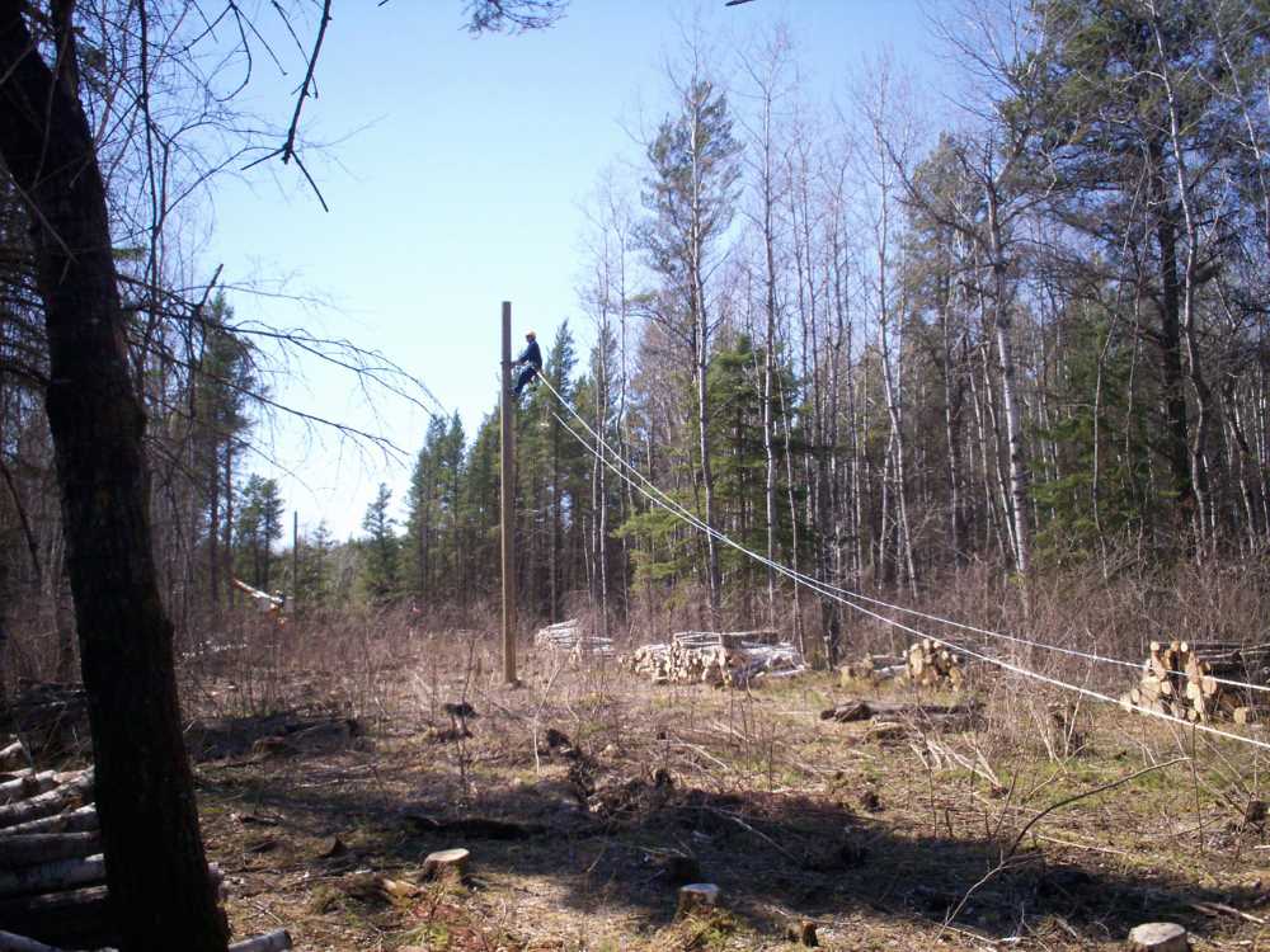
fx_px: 1321
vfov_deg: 39.7
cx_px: 635
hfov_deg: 51.4
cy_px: 476
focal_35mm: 36
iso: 100
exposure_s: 1/343
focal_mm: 6
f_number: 4.5
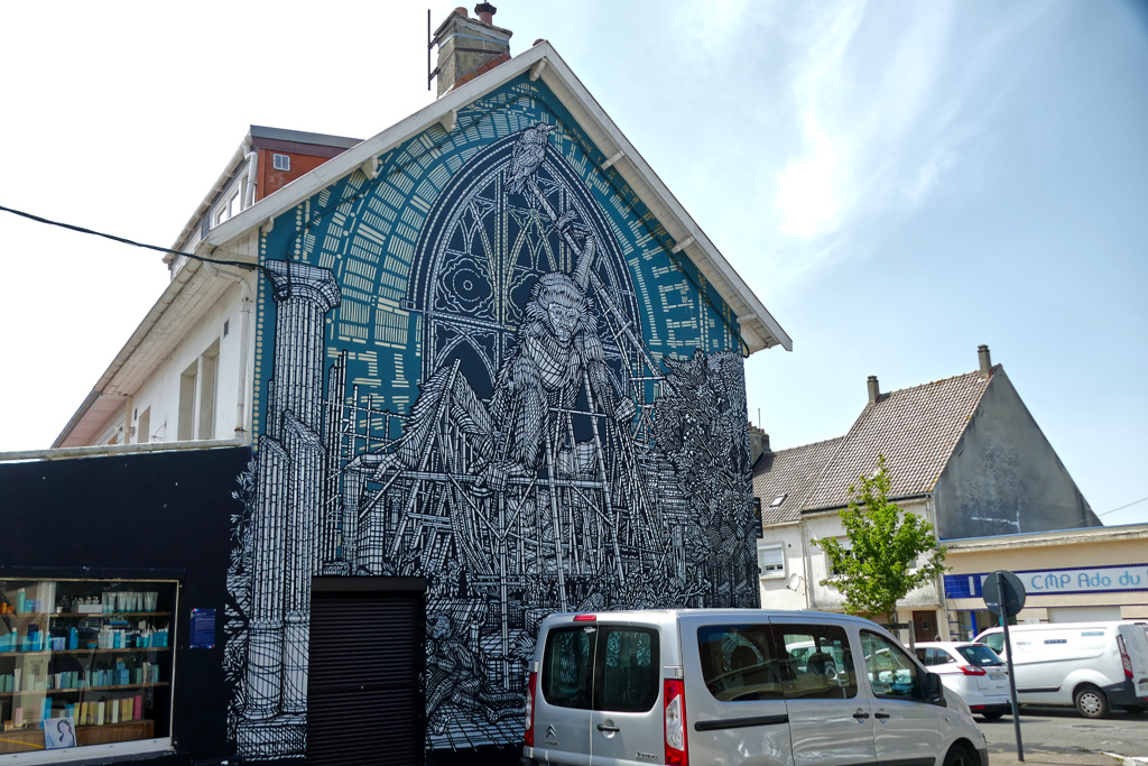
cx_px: 574
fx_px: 957
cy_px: 383
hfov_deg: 61.9
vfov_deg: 43.6
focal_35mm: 30
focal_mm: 11.1
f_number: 3
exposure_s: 1/1300
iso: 125
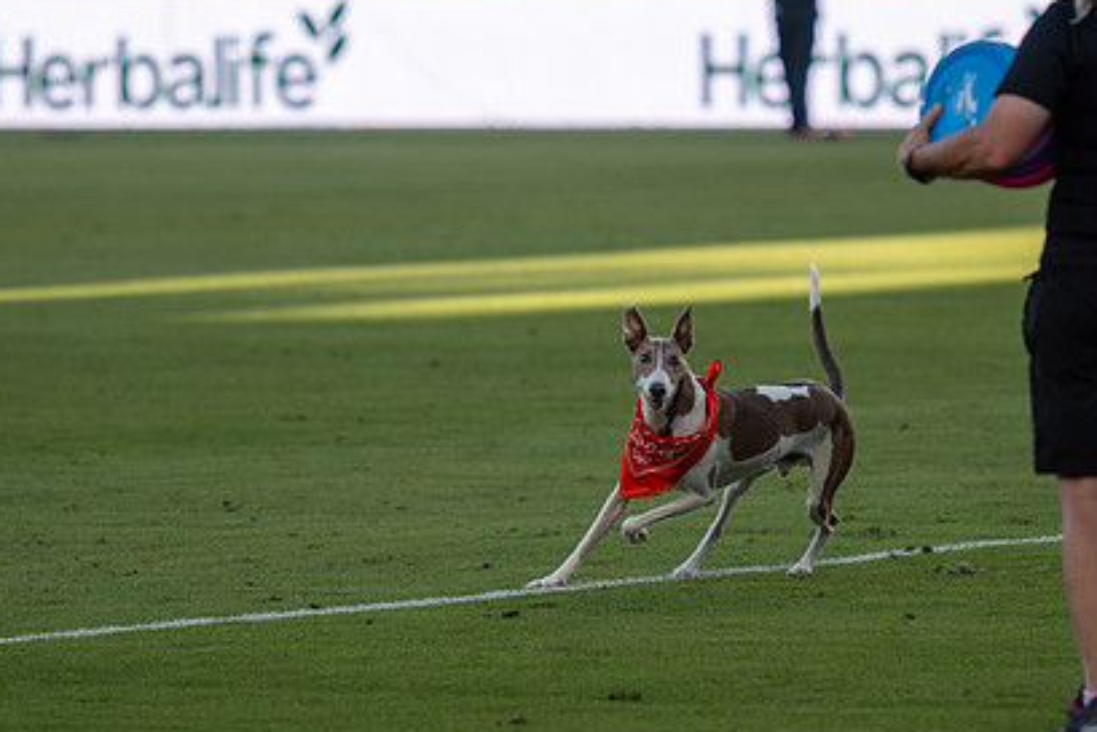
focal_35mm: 407
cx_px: 609
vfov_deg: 3.4
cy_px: 345
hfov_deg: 5.1
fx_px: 12406
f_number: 2.8
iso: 100
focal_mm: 160
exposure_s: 1/1000
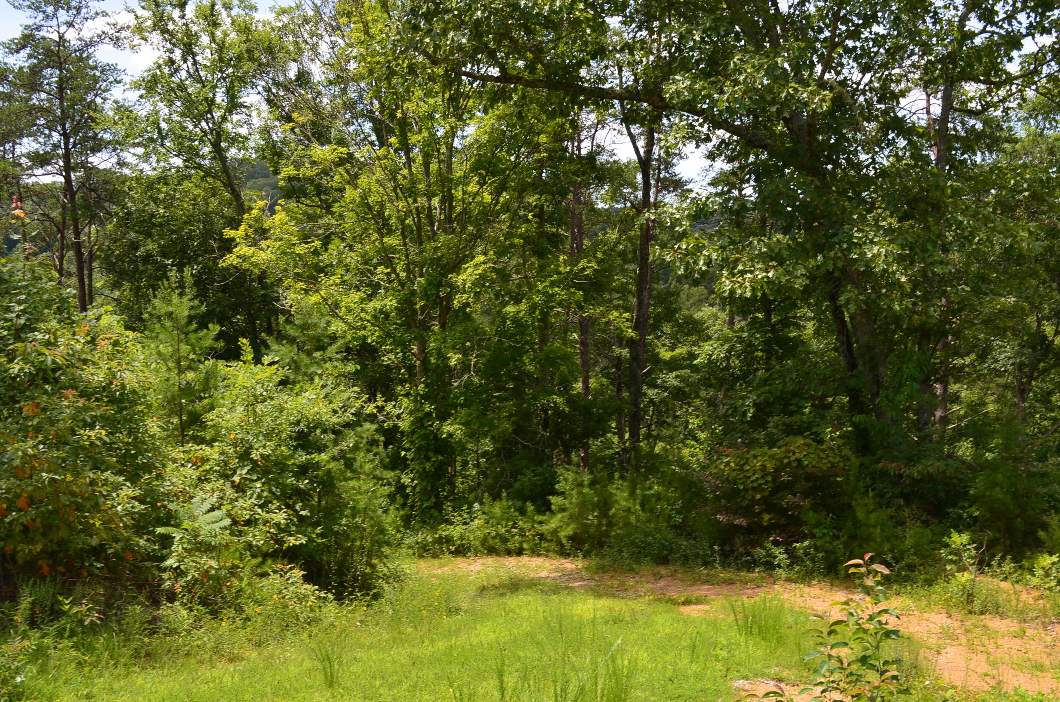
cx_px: 530
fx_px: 1234
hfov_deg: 46.5
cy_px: 351
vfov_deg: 31.8
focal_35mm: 42
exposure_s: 1/250
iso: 400
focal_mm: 28
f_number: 10
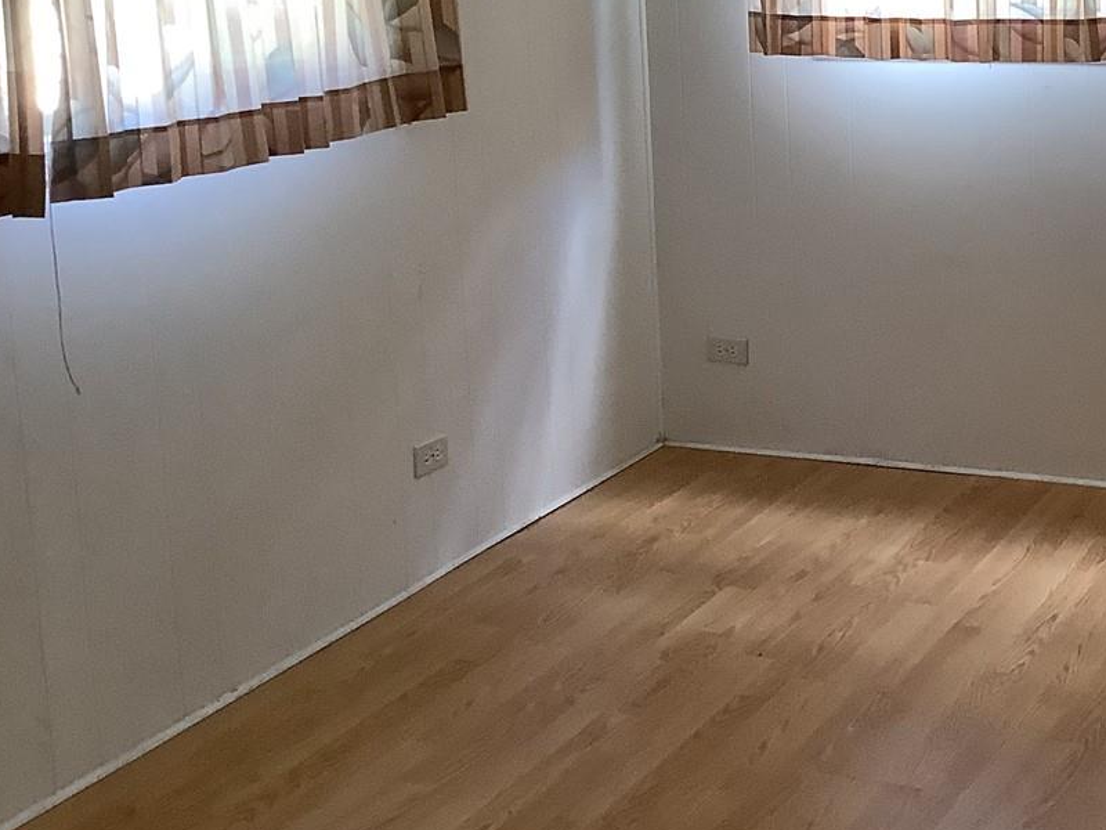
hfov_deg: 30.0
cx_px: 979
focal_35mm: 62
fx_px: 1981
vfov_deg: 23.1
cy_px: 108
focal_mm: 3.3
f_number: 2.4
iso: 125
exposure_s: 1/60
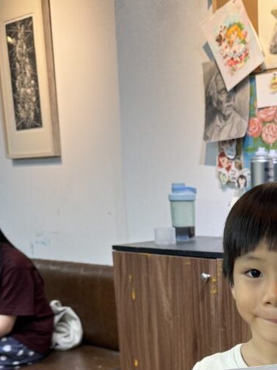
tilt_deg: -11.6
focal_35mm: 49
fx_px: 523
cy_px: 316
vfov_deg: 37.0
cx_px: 265
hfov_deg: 28.2
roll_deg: +0.5
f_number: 1.78
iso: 100
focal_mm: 6.76
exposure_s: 1/100
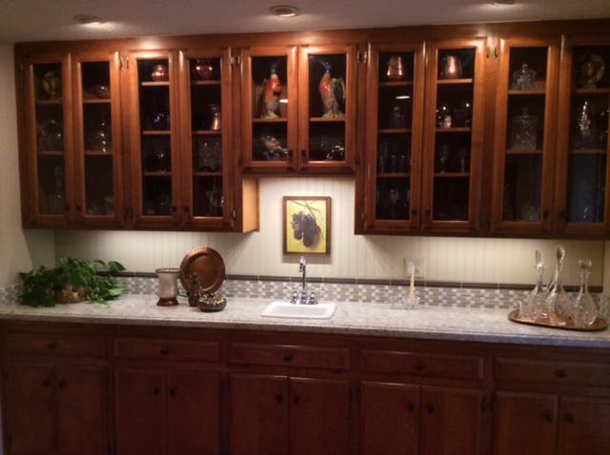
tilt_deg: -6.4
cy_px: 228
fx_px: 563
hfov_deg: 56.9
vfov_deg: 44.1
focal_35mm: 32
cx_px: 305
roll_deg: -0.5
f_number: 2.4
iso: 125
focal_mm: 3.3
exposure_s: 1/24
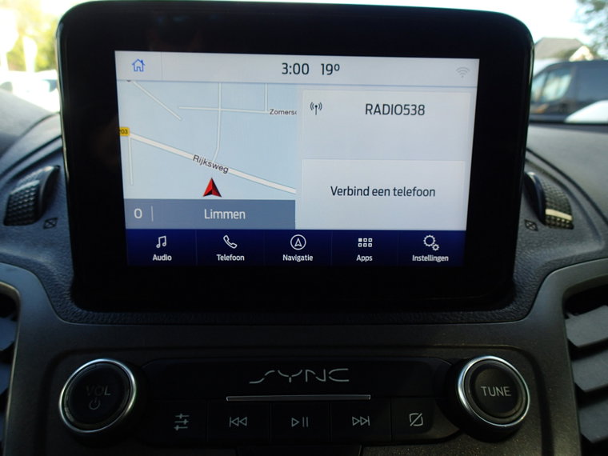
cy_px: 228
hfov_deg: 69.4
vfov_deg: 54.9
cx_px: 304
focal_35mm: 25
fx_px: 439
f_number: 2.8
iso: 100
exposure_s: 1/160
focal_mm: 4.5
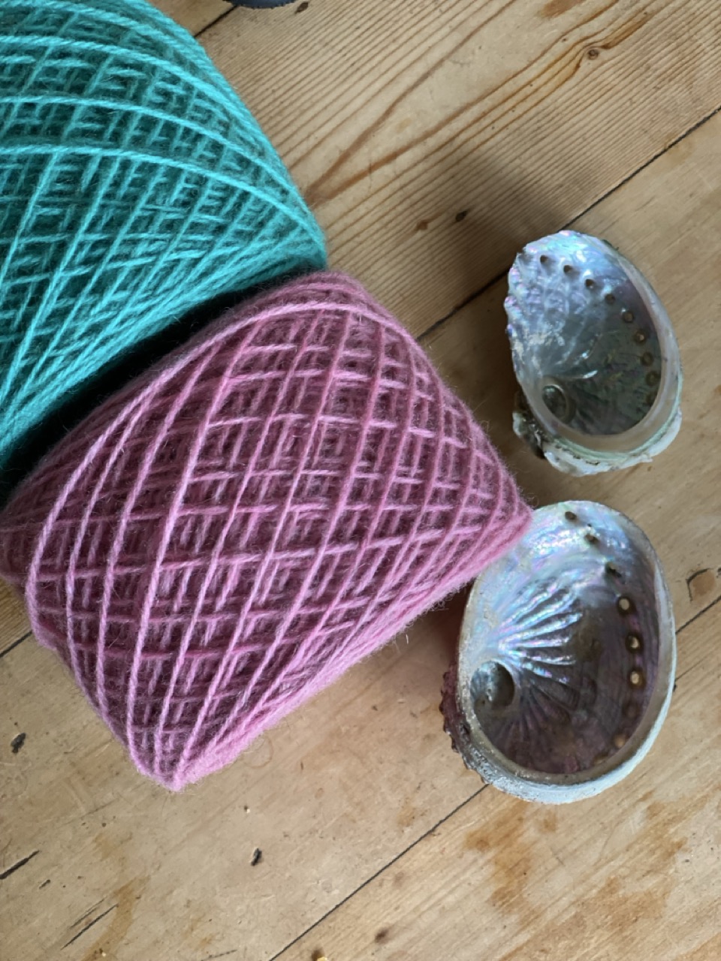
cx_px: 360
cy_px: 480
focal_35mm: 52
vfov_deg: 36.8
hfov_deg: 28.0
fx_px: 1444
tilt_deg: -83.8
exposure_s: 1/88
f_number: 2
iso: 250
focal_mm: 6
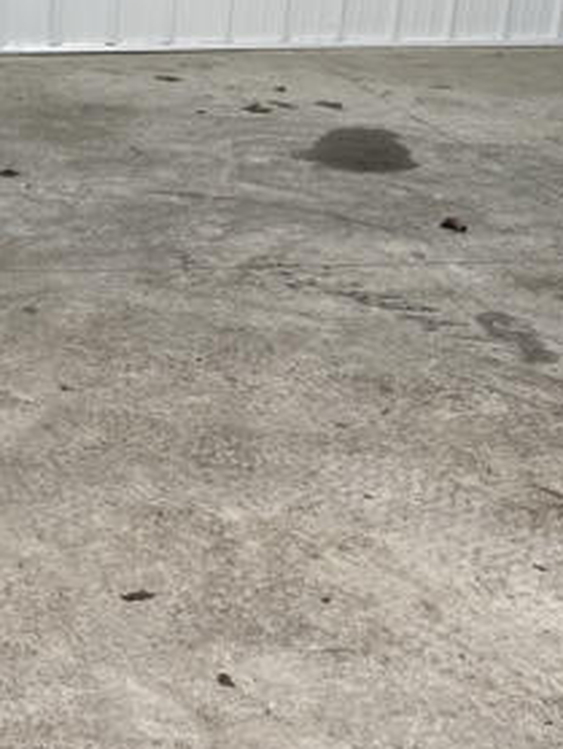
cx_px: -326
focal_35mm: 69
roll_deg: -0.5
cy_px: 22
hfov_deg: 18.4
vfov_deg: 26.8
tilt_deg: -14.3
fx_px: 1494
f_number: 1.78
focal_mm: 6.76
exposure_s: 1/120
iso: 50
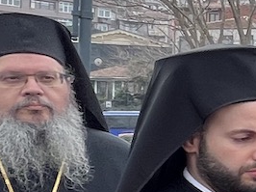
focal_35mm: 94
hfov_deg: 12.2
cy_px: 158
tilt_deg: +0.8
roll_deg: -0.2
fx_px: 695
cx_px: 723
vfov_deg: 15.6
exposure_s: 1/369
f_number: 1.8
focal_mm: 1.57
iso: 32
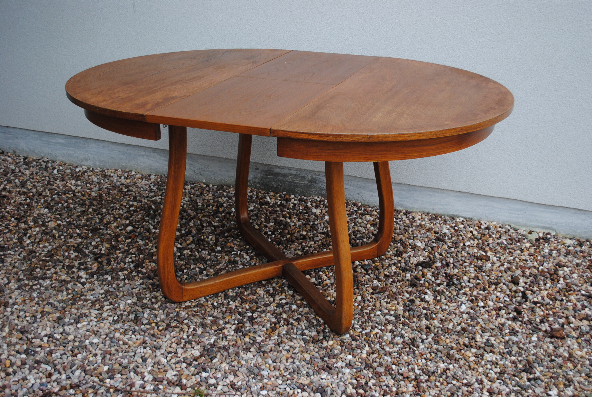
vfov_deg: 34.4
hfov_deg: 49.5
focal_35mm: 39
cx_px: 296
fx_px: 643
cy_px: 198
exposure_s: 1/60
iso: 200
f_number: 4.2
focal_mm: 26
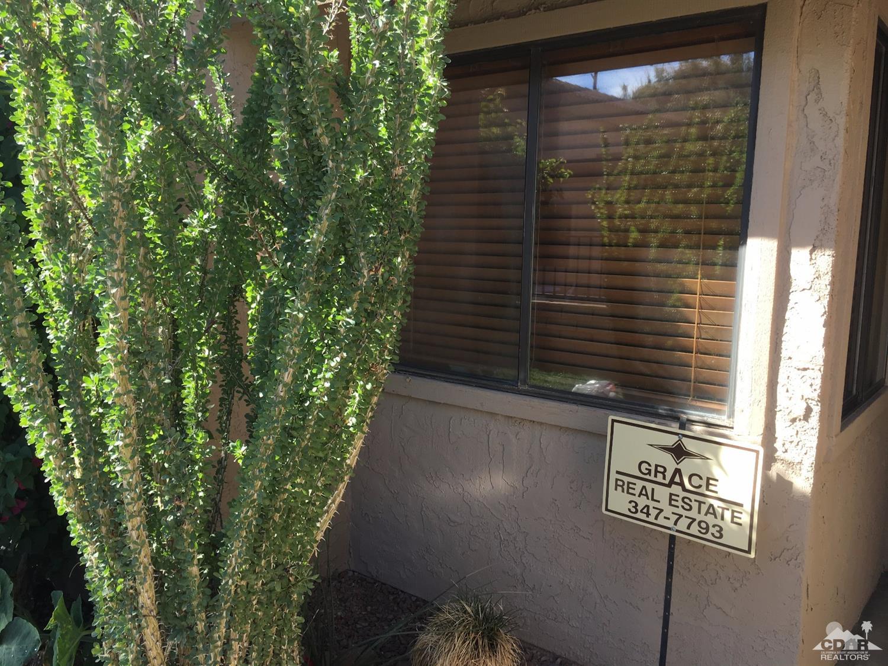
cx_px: 444
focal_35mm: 29
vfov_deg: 48.2
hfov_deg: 61.7
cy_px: 333
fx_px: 744
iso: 25
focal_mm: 4.15
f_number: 2.2
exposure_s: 1/301
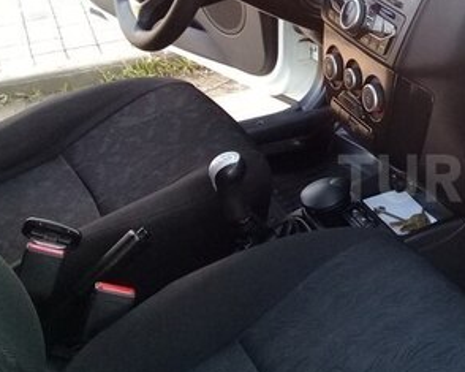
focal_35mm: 68
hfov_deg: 26.0
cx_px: 500
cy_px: 178
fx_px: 936
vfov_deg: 22.5
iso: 80
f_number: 2.2
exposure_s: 1/50
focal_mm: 3.3
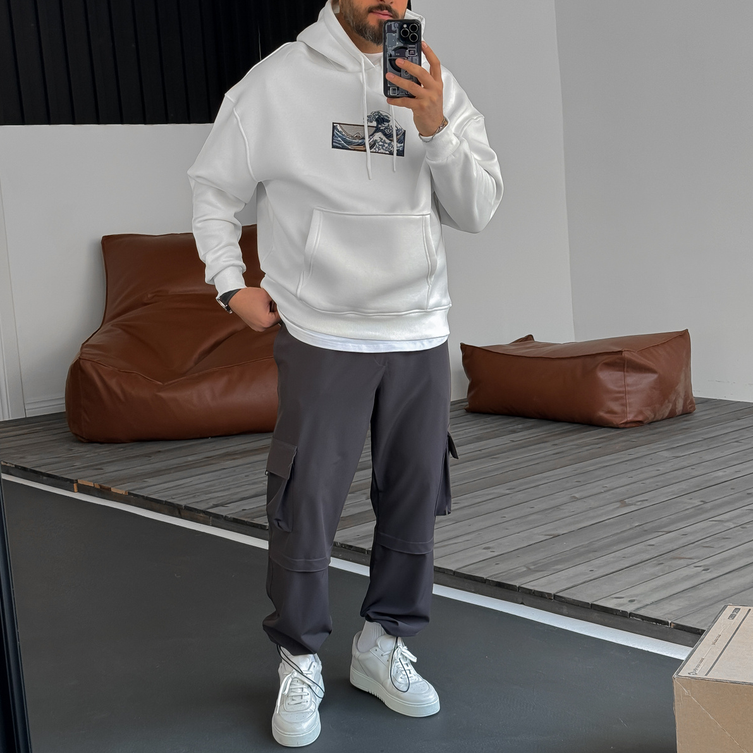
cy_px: 335
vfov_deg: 30.0
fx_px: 1403
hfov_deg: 30.0
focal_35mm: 57
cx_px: 376
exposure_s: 1/120
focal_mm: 6.86
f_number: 1.8
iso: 80
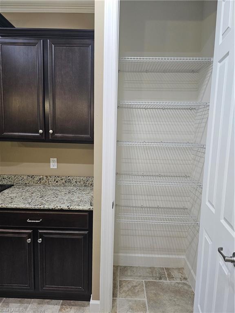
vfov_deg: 73.9
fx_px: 208
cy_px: 156
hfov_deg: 58.9
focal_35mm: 23
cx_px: 118
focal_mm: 6.3
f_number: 1.7
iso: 400
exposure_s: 1/120
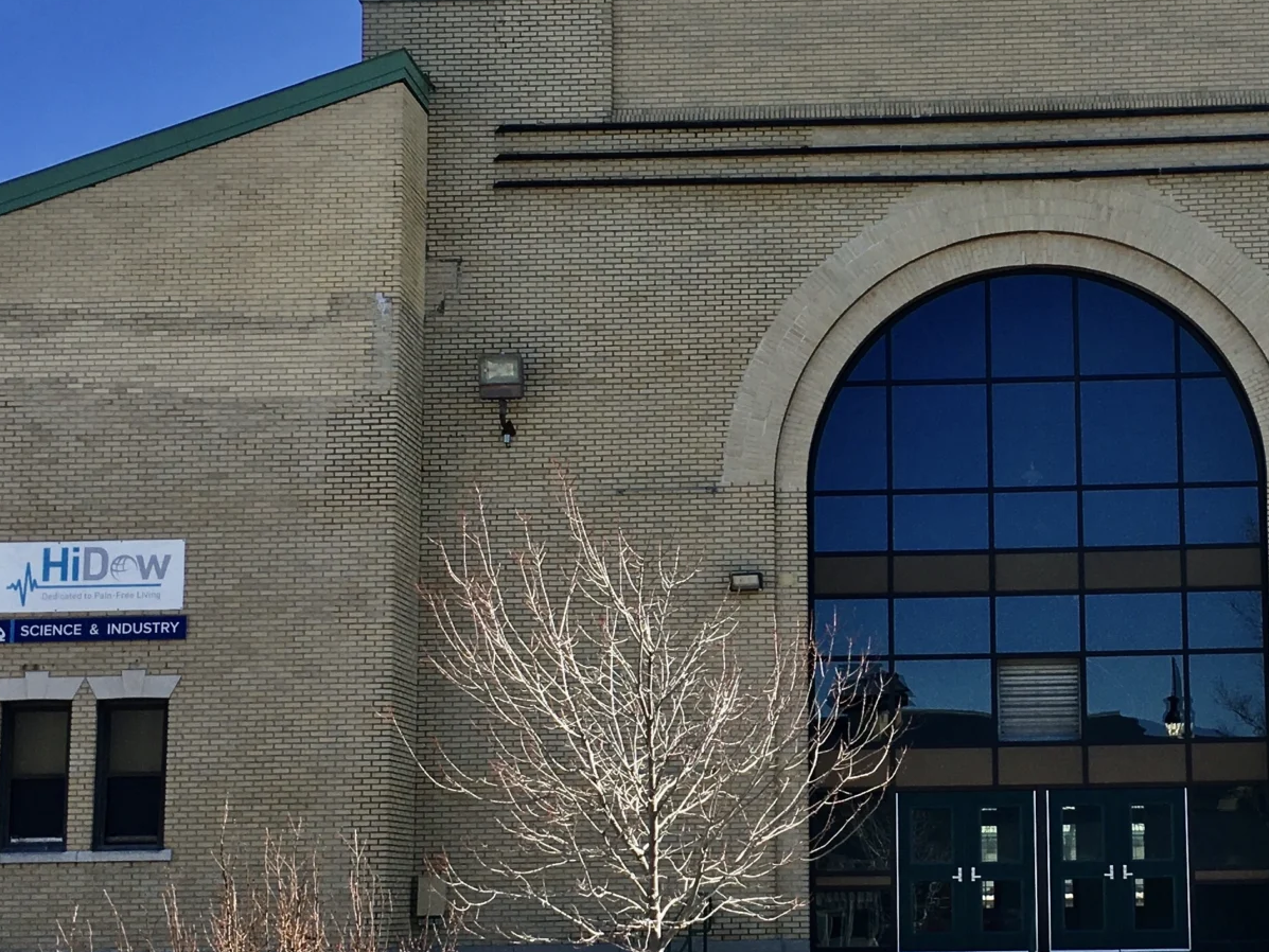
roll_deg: +0.7
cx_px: 954
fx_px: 2273
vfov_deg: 23.6
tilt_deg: +9.9
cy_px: 603
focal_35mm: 62
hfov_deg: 30.7
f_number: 2.2
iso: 25
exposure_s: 1/938
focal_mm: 4.15
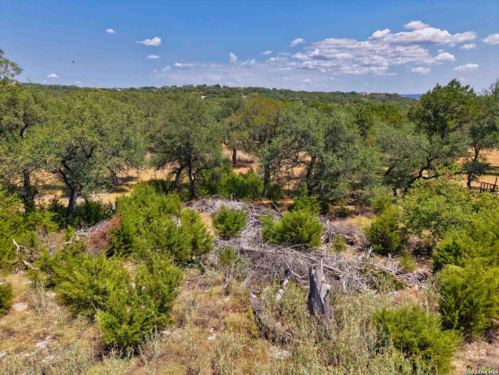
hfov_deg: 71.6
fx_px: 346
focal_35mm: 24
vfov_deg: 56.8
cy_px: 188
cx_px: 250
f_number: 1.8
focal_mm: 8.67
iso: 150
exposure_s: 1/180
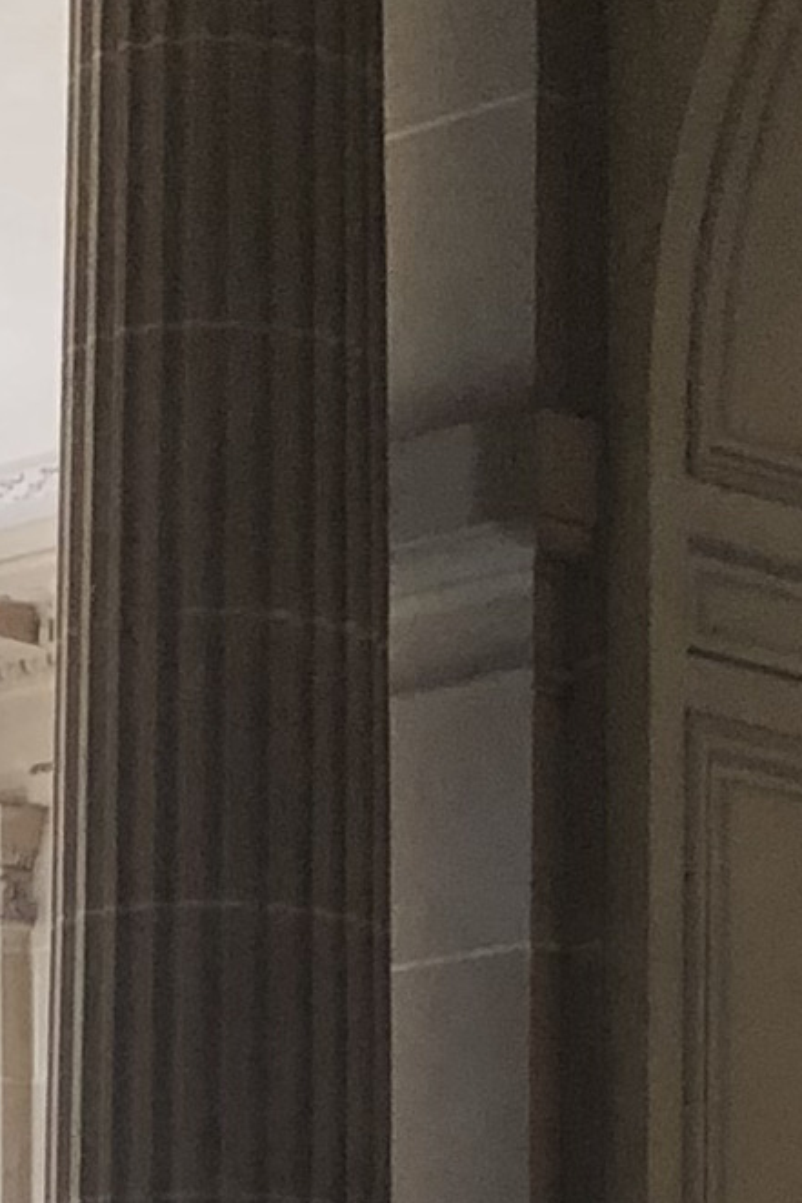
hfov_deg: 7.8
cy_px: 1785
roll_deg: +0.7
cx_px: 356
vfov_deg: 11.2
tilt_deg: +2.5
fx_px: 5884
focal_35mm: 176
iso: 40
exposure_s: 1/25
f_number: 1.8
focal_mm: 4
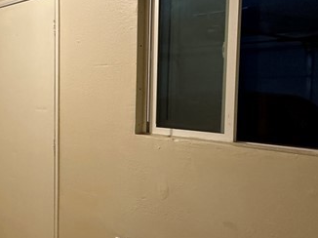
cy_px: 120
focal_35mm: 44
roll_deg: +0.2
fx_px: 404
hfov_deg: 39.6
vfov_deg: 32.8
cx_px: 27
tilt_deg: -5.0
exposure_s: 1/60
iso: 200
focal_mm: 2.22
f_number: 2.2
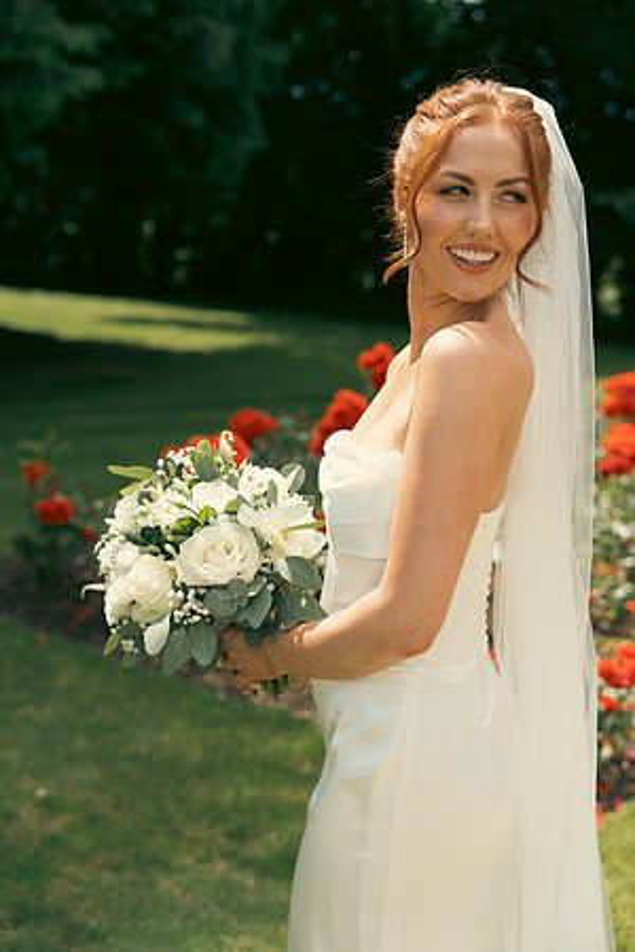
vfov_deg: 38.2
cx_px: 318
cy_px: 476
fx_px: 1376
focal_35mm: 52
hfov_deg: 26.0
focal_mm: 52
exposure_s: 1/1250
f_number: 3.5
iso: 160
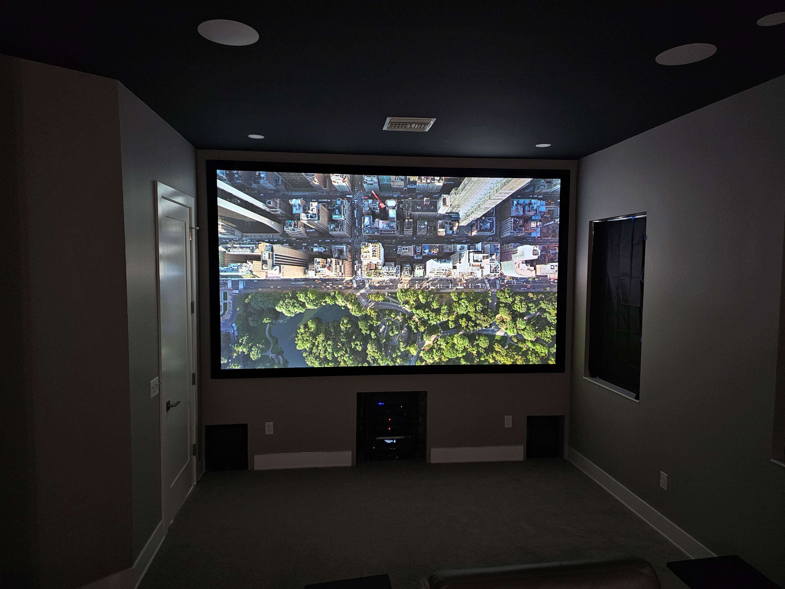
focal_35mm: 23
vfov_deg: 58.9
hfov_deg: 73.9
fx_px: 522
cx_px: 392
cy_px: 294
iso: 500
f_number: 1.7
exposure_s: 1/30
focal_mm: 6.3
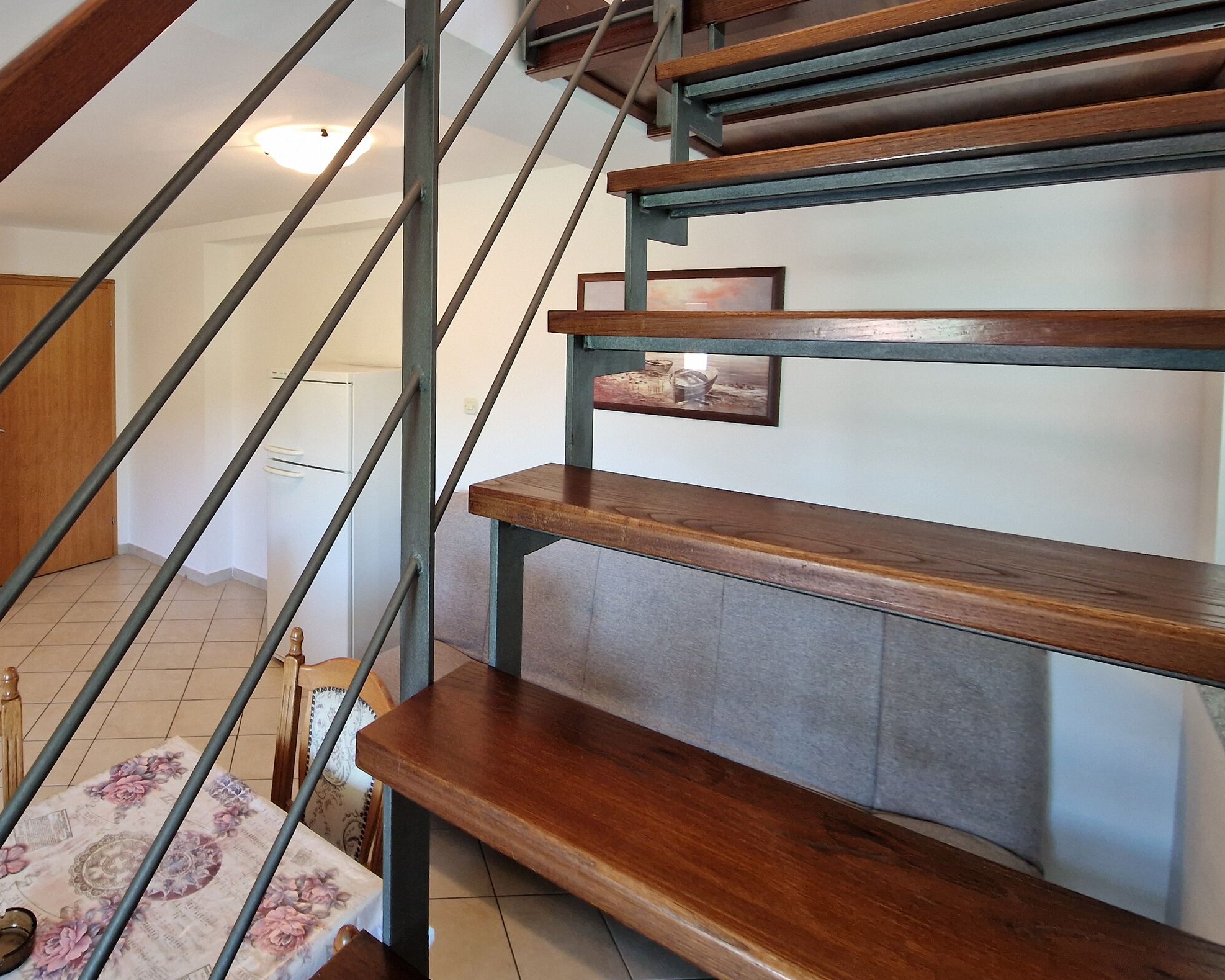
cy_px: 343
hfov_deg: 82.2
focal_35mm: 18
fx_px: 653
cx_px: 369
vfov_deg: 72.0
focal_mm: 2.2
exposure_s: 1/33
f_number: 2.2
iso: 320
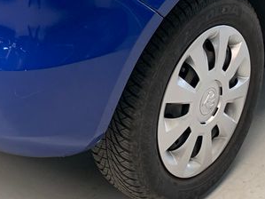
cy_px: -100
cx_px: 108
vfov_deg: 15.3
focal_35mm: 89
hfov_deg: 22.0
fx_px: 681
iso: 100
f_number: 1.8
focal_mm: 4.25
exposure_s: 1/87
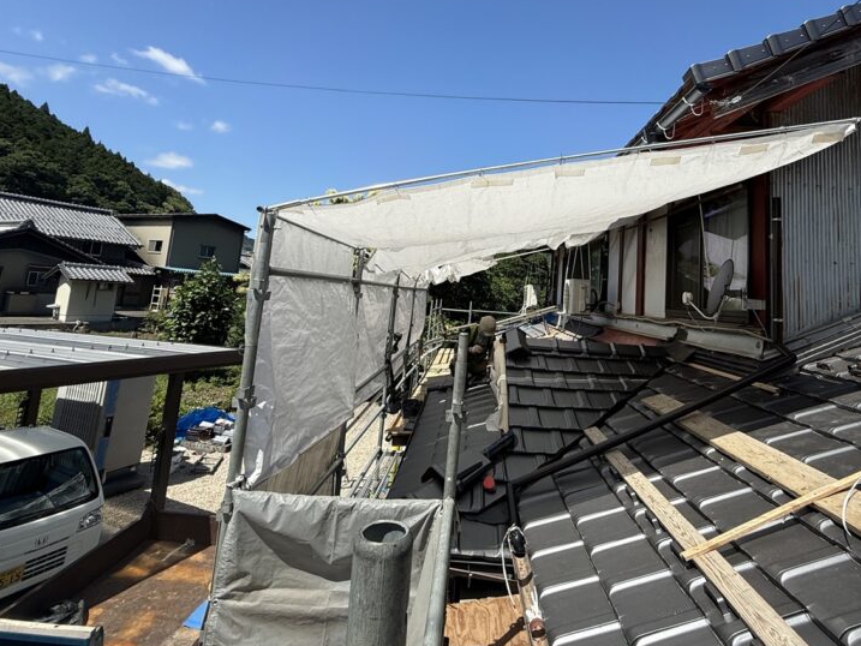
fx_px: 498
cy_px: 233
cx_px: 502
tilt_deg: +7.8
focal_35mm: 20
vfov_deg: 64.8
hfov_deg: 81.1
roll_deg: -4.7
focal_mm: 2.22
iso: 50
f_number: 2.2
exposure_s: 1/2024
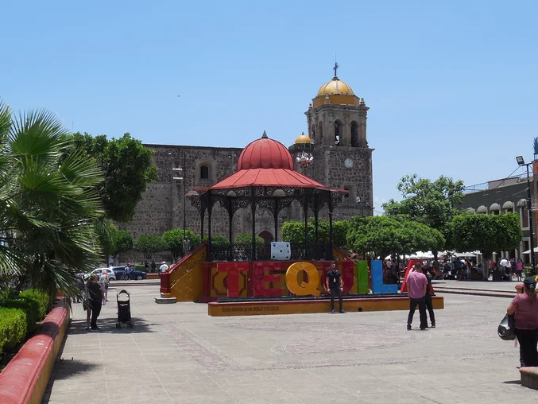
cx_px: 266
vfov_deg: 28.0
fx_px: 808
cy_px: 175
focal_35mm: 52
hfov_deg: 36.8
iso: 125
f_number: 4.5
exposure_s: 1/800
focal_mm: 7.8
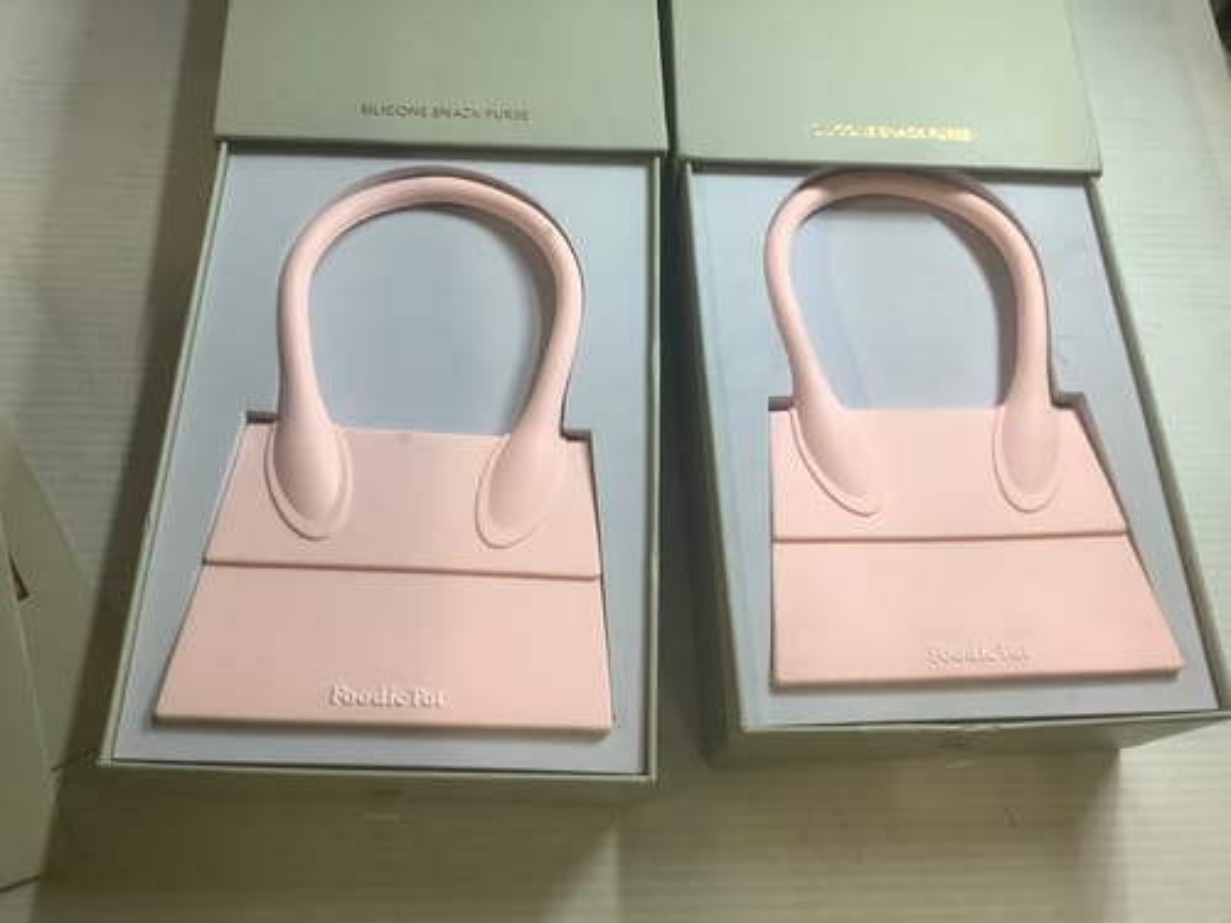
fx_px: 1102
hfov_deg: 58.4
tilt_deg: -64.8
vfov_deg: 45.4
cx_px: 616
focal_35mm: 31
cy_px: 462
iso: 80
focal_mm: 3.3
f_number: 2.4
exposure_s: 1/50
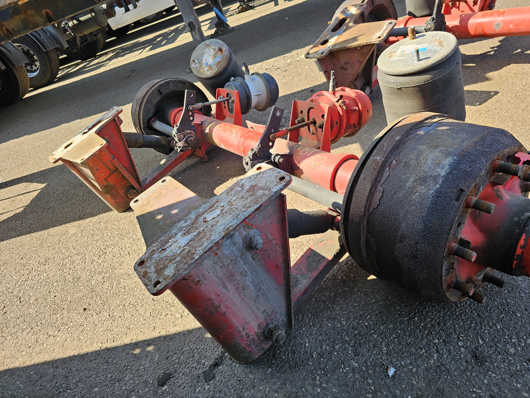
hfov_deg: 73.9
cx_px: 265
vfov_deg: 58.9
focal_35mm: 23
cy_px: 199
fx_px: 352
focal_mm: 6.3
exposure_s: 1/180
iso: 16
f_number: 1.7
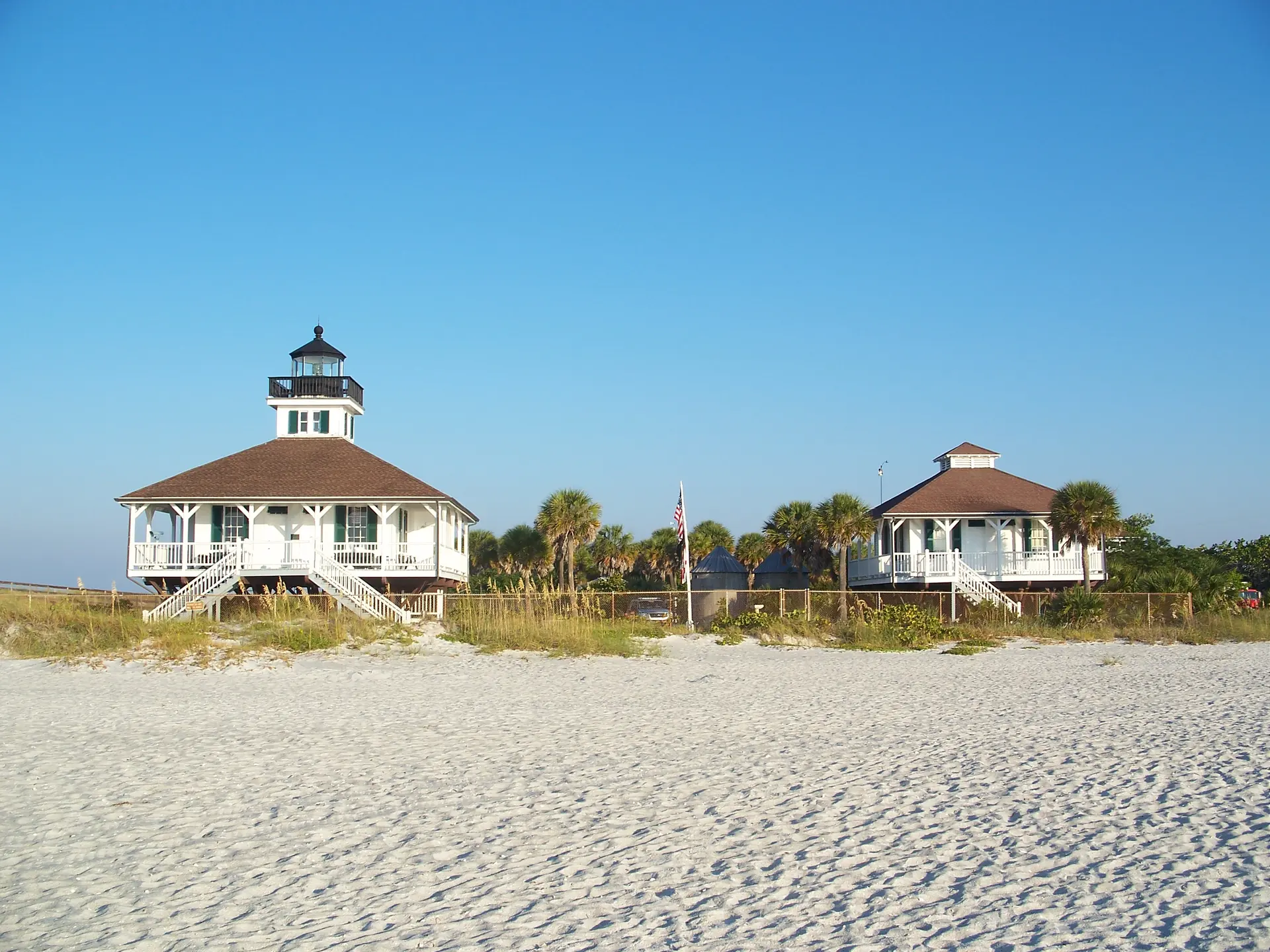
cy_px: 476
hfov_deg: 50.1
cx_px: 635
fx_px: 1357
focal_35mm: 37
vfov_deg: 38.7
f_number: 4
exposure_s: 1/400
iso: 64
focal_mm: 7.8
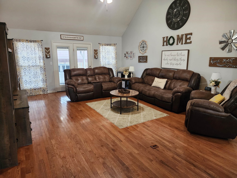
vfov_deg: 58.9
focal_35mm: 23
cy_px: 89
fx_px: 157
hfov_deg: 73.9
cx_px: 118
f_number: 1.8
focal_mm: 6.4
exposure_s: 1/120
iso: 500
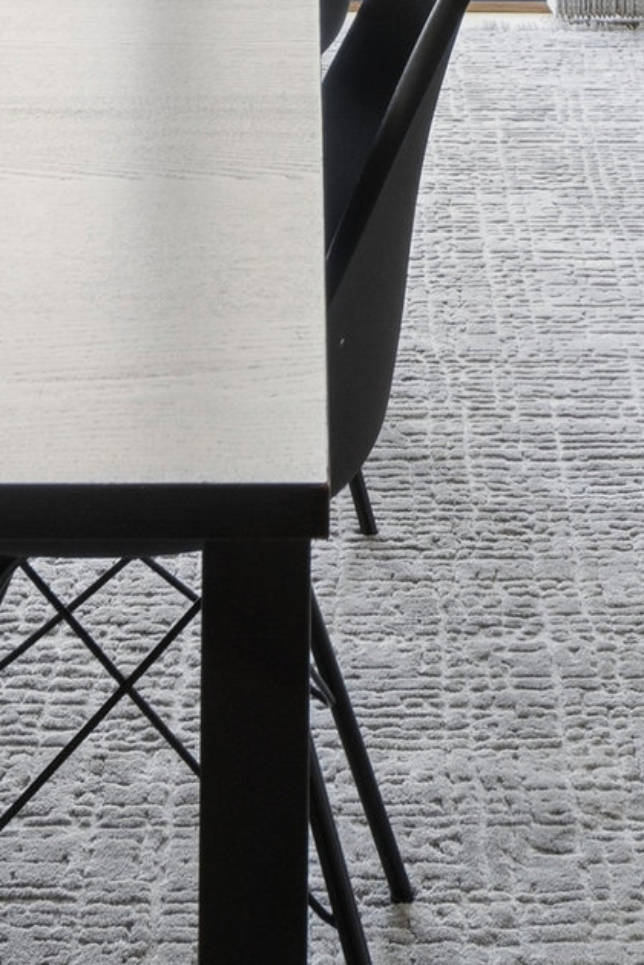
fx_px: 2683
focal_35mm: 100
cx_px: 340
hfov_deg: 13.7
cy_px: -728
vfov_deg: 17.1
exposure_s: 1/40
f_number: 8
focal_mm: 14
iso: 200
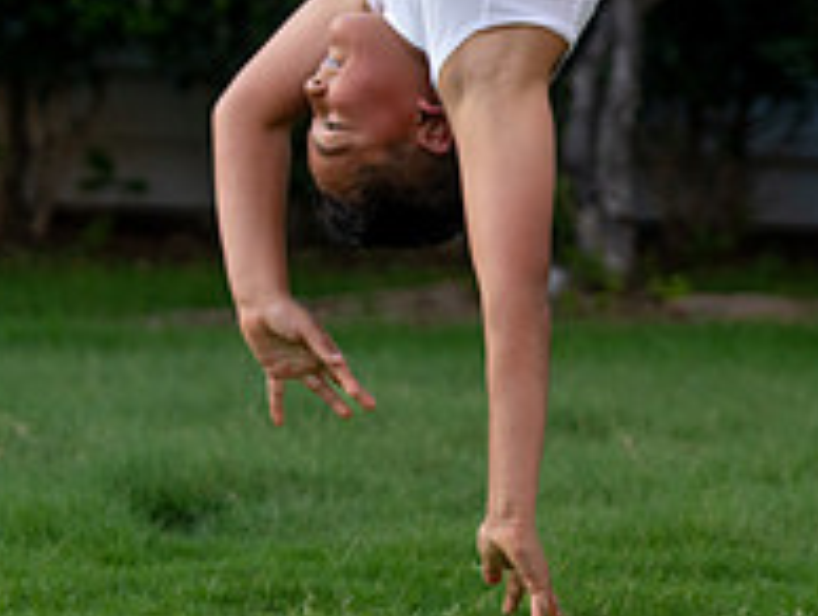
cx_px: 923
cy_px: -141
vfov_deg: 6.2
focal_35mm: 238
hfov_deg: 8.2
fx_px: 5631
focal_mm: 70
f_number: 2.8
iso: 500
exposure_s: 1/1000
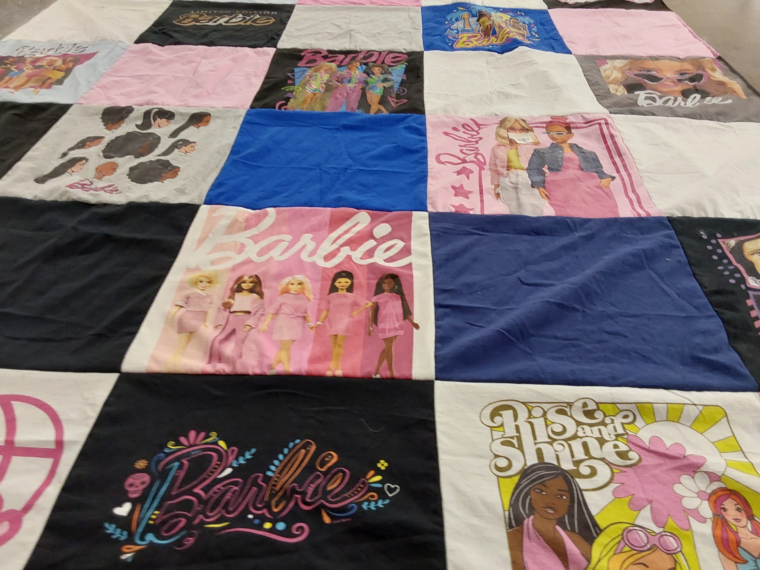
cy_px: 285
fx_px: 615
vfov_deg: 49.7
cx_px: 380
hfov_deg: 63.4
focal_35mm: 28
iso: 125
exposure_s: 1/60
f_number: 1.9
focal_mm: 2.91
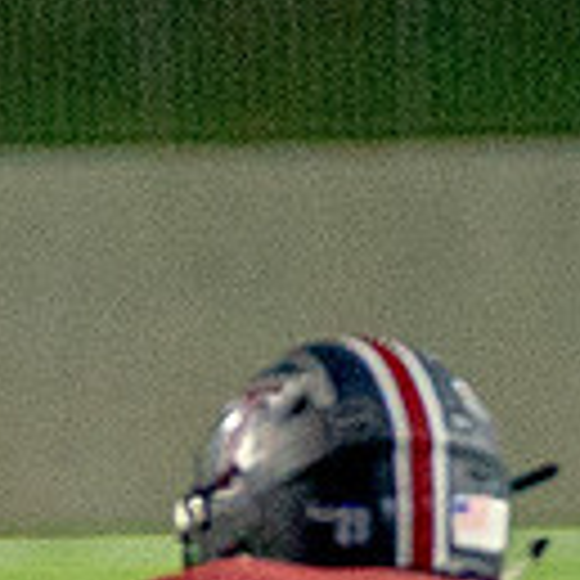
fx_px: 27619
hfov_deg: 1.2
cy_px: 765
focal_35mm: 1457
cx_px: -1139
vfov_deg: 1.2
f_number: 2.8
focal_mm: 144
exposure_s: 1/2000
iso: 6400
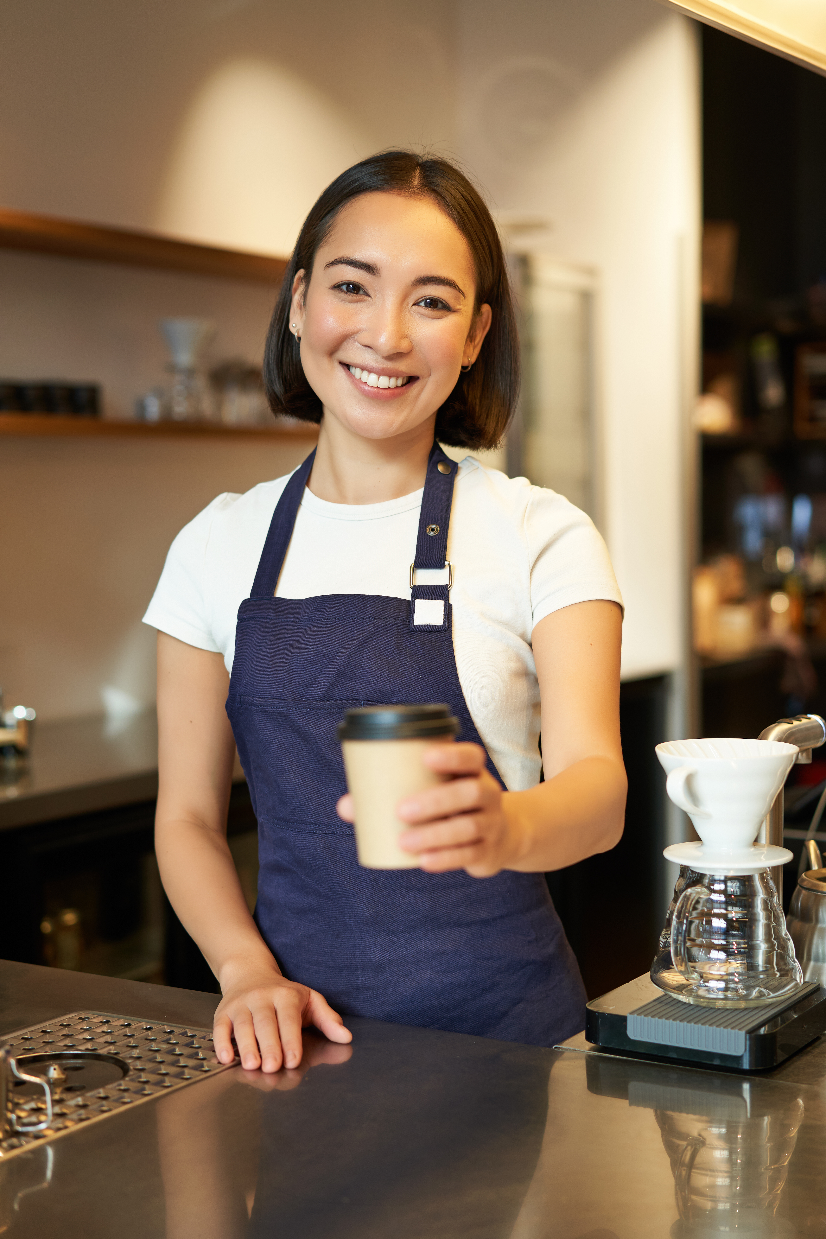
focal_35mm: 55
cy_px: 620
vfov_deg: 36.2
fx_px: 1893
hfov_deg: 24.6
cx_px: 413
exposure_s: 1/250
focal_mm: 55
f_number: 2.5
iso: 400
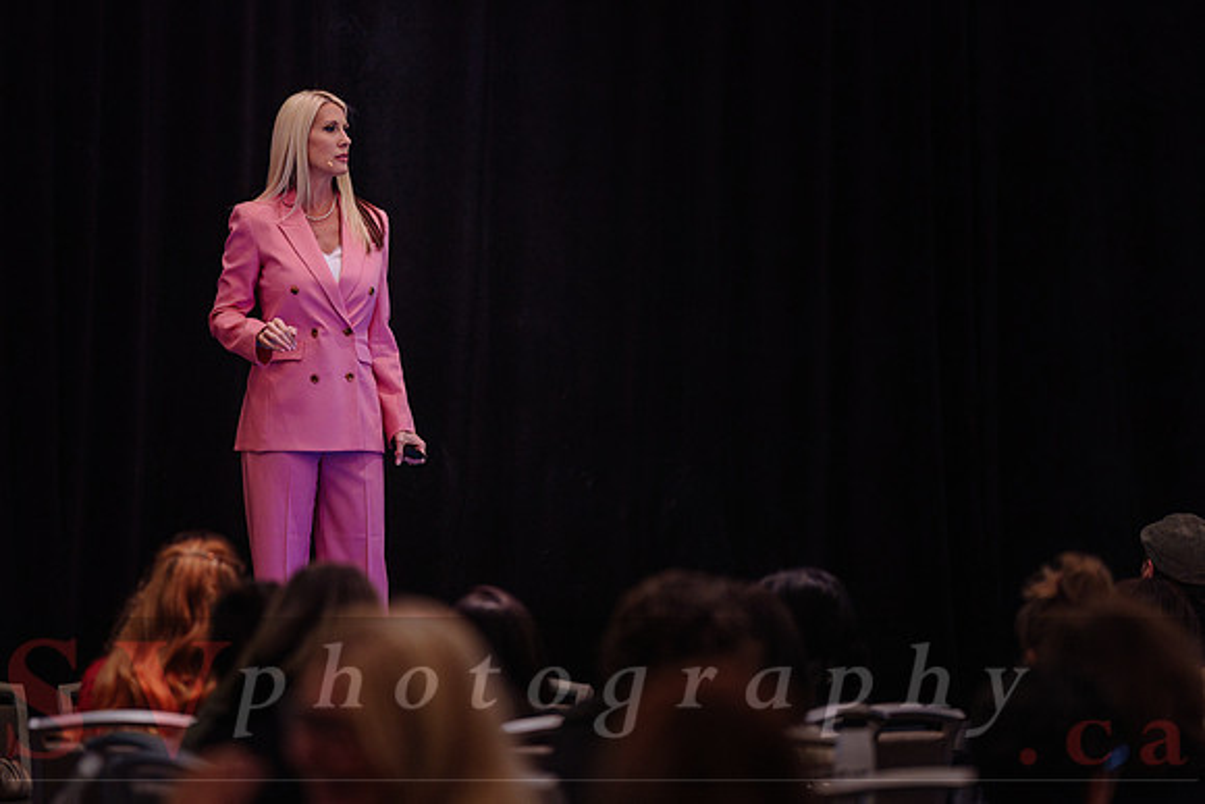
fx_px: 6696
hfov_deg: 10.3
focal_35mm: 200
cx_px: 602
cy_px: 402
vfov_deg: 6.9
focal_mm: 200
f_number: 2.8
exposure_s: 1/200
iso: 2500
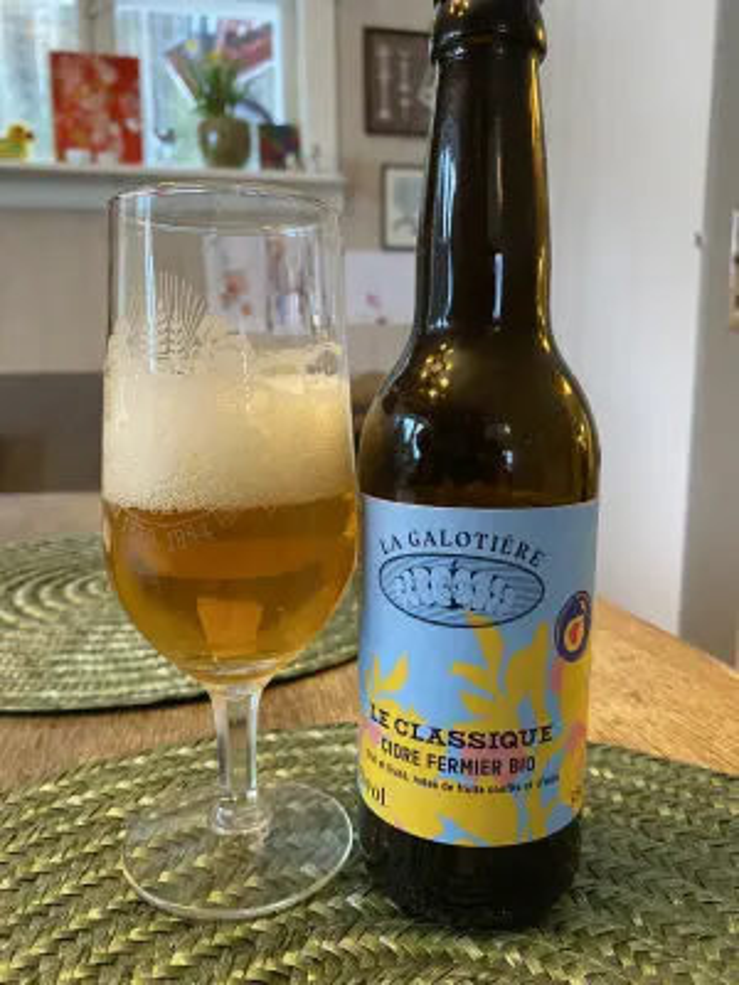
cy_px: 492
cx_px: 370
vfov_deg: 67.3
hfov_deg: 53.1
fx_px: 740
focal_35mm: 26
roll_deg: +0.9
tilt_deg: -8.9
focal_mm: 4.25
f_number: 1.8
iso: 500
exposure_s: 1/33
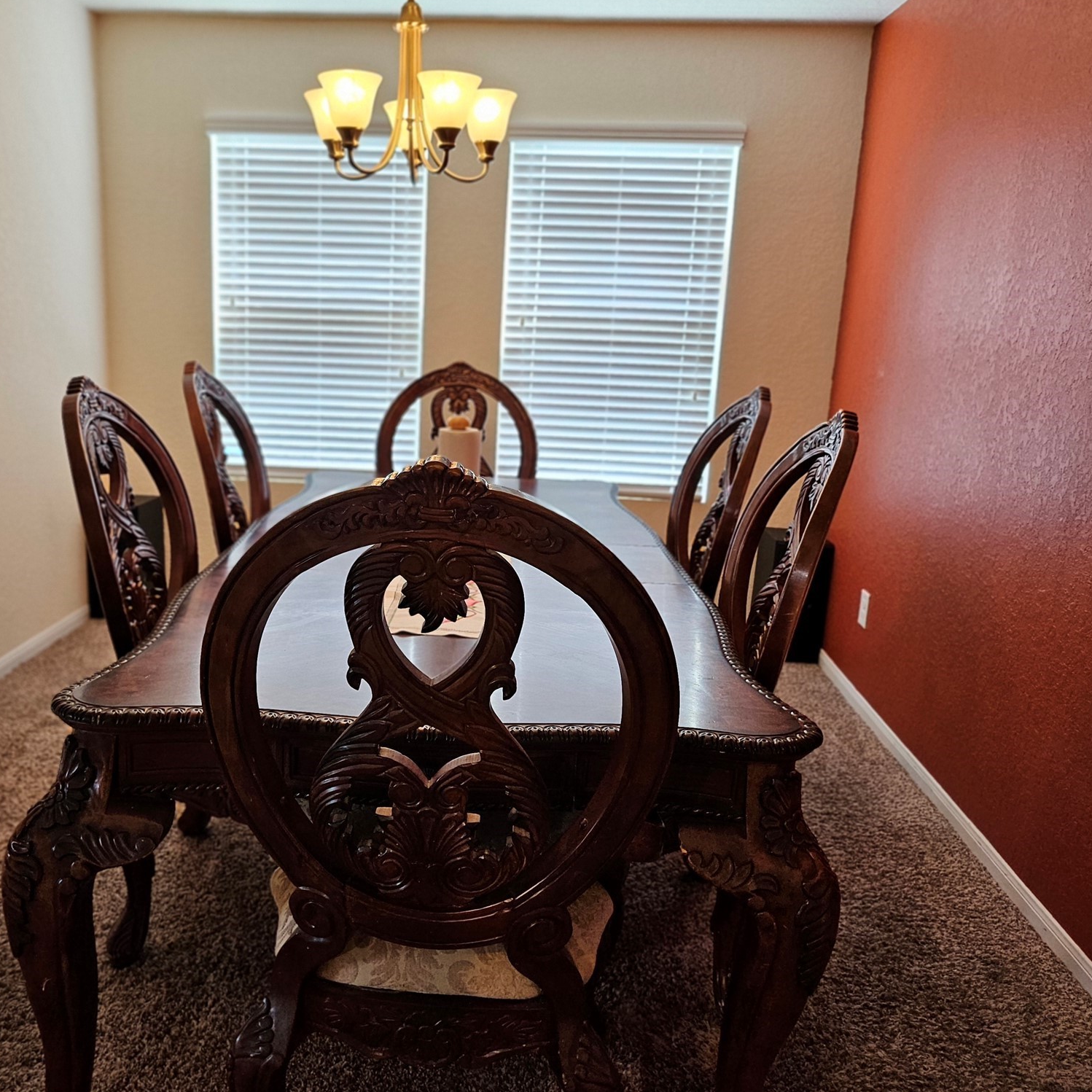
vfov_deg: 55.6
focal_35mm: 29
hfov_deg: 55.1
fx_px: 1035
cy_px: 551
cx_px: 424
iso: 200
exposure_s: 1/120
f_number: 1.8
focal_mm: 5
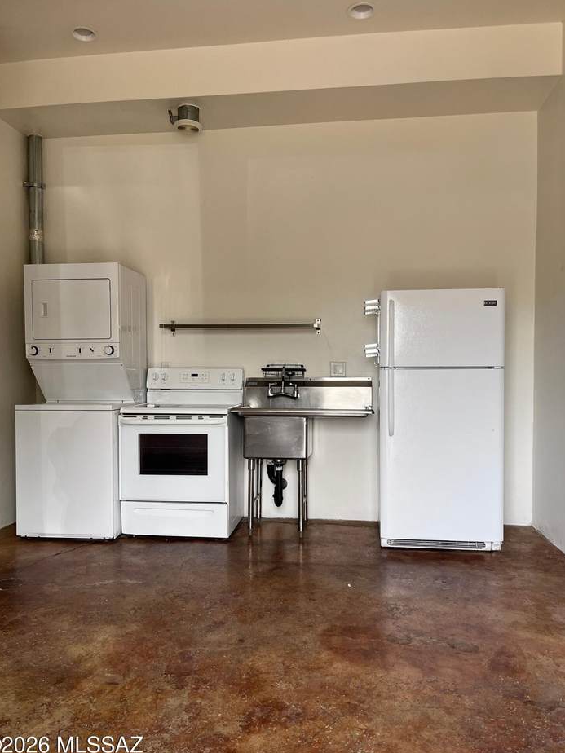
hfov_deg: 51.4
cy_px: 390
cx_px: 276
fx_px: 588
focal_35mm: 27
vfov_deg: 65.3
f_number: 1.6
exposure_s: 1/122
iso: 64
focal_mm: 5.1
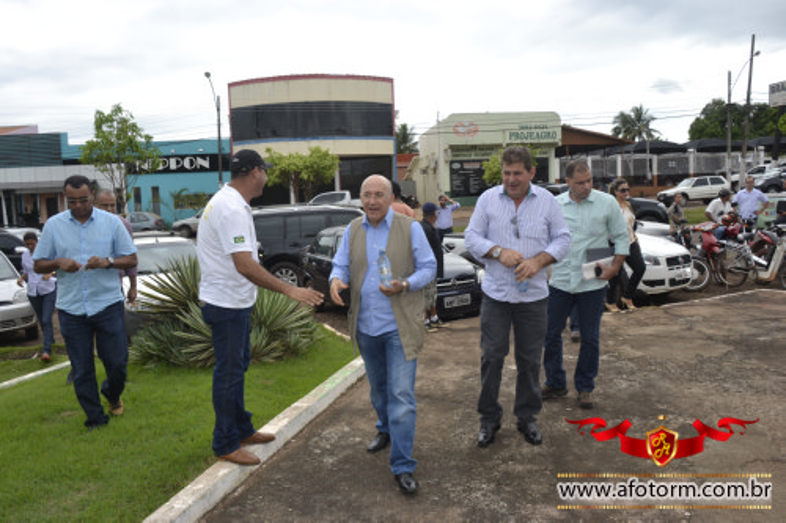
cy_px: 262
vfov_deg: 43.6
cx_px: 393
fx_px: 655
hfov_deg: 61.9
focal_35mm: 30
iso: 100
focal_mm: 20
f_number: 9
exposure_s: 1/200
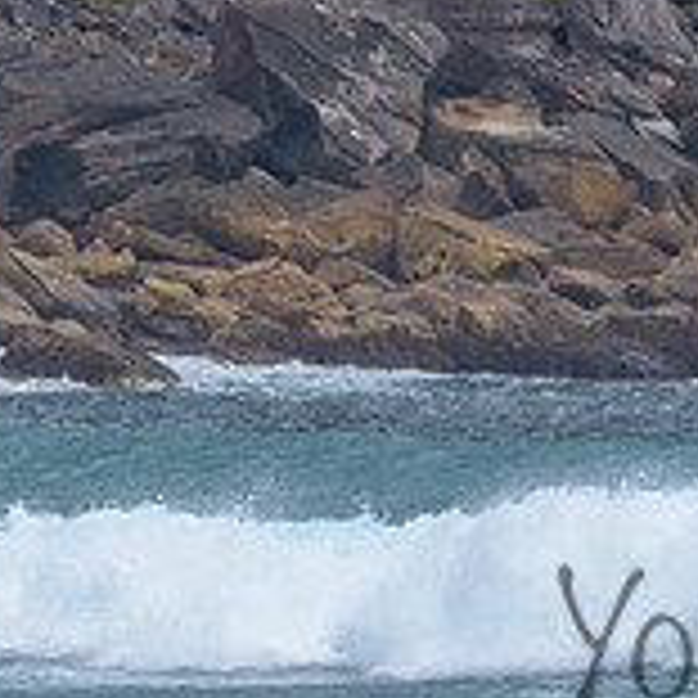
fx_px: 44531
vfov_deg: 0.9
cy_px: 573
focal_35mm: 1952
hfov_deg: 0.9
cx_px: 987
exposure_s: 1/2000
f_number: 5.6
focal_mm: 500
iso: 360
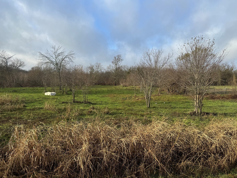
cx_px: 117
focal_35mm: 25
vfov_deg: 54.9
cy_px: 87
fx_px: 171
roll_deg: -1.2
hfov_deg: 69.4
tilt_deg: -1.6
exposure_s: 1/2174
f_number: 1.78
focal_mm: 6.76
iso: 80
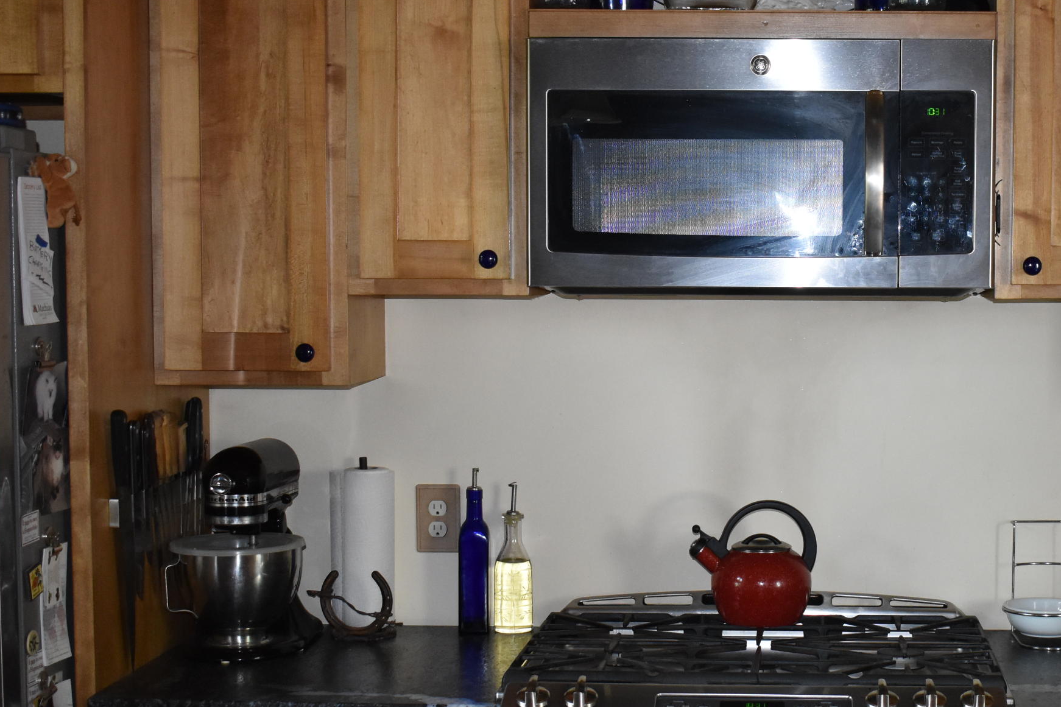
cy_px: 435
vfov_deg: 21.9
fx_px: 1827
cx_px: 781
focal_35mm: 62
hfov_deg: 31.9
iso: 1600
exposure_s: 1/100
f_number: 4
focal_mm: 24
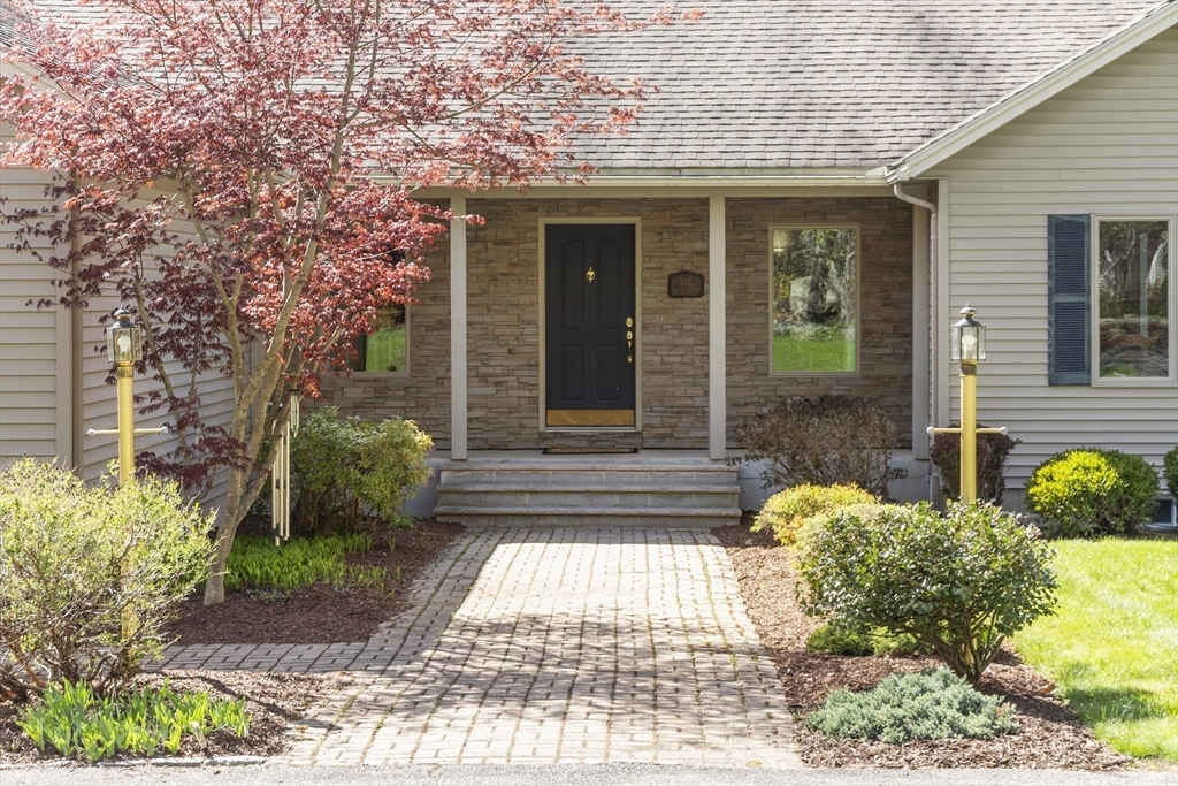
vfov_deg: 18.0
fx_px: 2487
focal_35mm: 76
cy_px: 393
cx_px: 589
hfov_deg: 26.6
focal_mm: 51
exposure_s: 1/60
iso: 100
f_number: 7.1
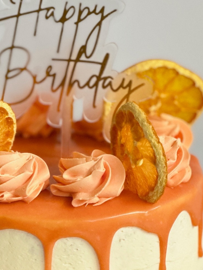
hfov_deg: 9.2
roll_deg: -0.5
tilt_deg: -16.8
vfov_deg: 12.3
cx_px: 57
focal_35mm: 161
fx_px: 1258
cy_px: 150
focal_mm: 9
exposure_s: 1/33
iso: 320
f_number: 2.8
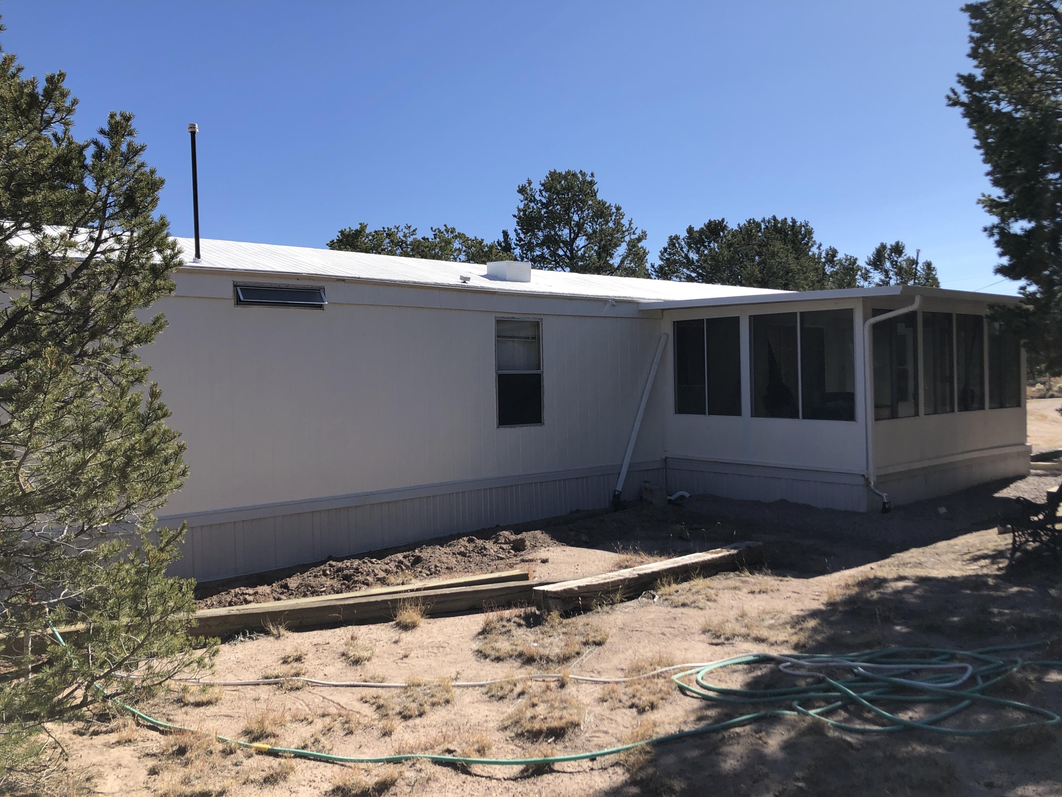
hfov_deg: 63.4
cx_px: 531
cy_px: 398
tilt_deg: -3.5
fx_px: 859
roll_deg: +2.3
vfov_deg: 49.7
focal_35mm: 28
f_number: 1.8
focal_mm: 3.99
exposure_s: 1/2000
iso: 20
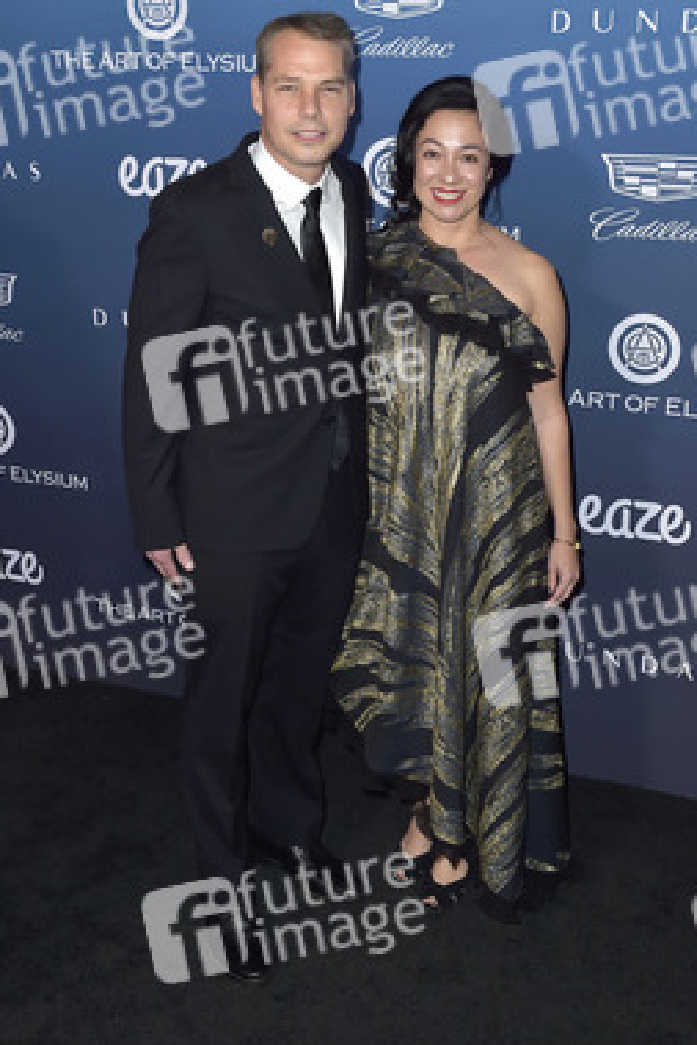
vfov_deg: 50.7
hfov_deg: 35.1
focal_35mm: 38
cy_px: 505
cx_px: 365
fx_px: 1102
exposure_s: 1/250
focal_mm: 36
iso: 250
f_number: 5.6
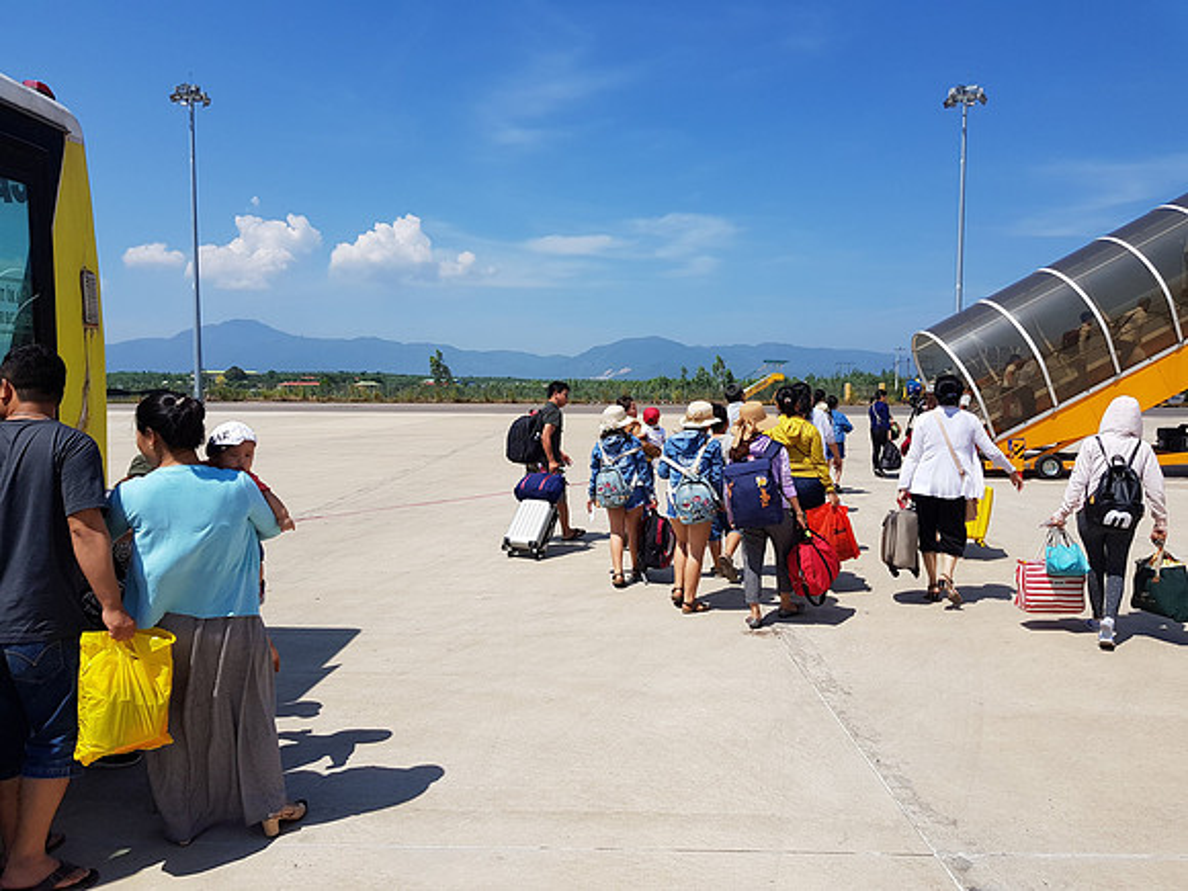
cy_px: 446
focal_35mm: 26
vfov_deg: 53.1
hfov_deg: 67.3
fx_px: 892
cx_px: 594
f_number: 1.7
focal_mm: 4.2
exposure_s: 1/2904
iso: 40
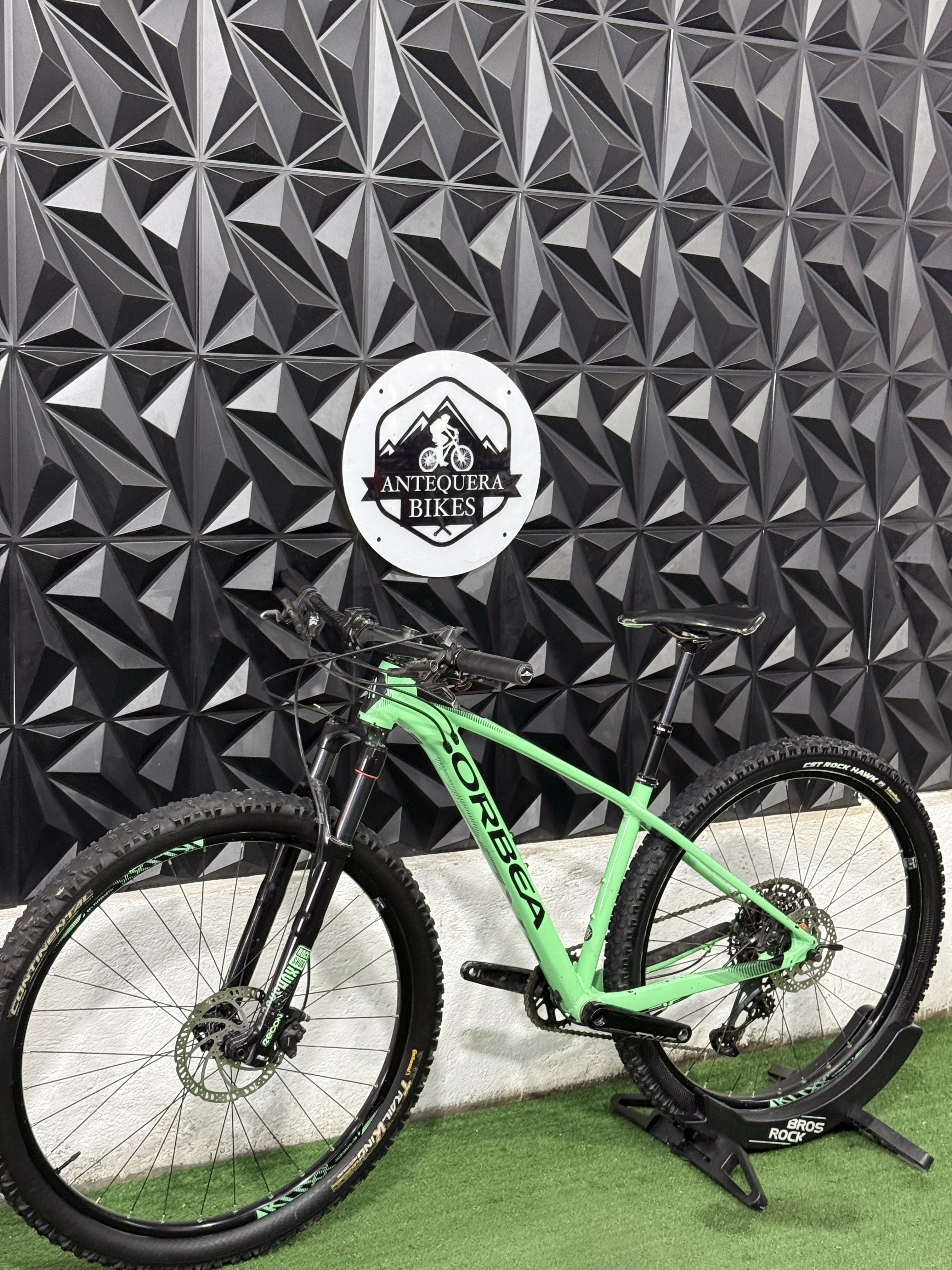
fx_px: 1760
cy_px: 635
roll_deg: -2.4
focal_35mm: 48
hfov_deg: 30.3
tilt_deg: -8.5
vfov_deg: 39.7
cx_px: 476
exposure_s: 1/60
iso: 200
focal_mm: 6.76
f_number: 1.78
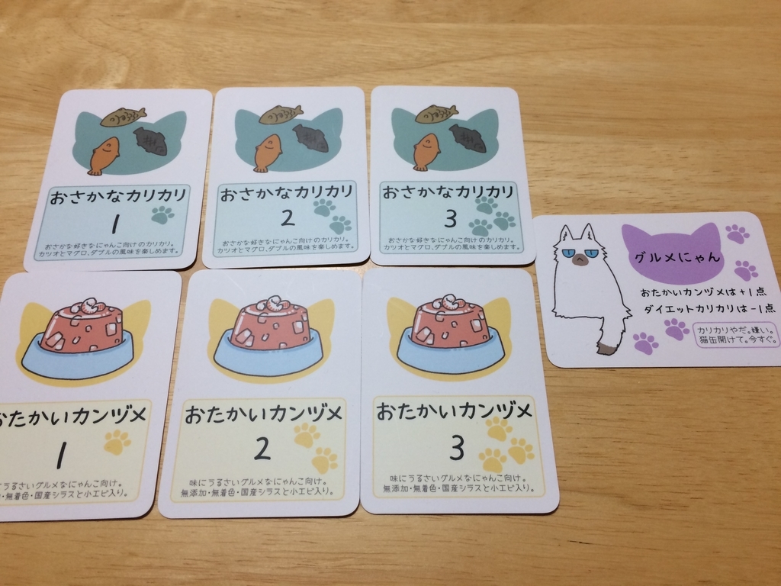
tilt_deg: -63.3
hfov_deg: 61.7
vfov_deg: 48.2
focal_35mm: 29
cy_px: 293
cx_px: 390
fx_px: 654
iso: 64
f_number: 2.2
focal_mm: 4.15
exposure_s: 1/30
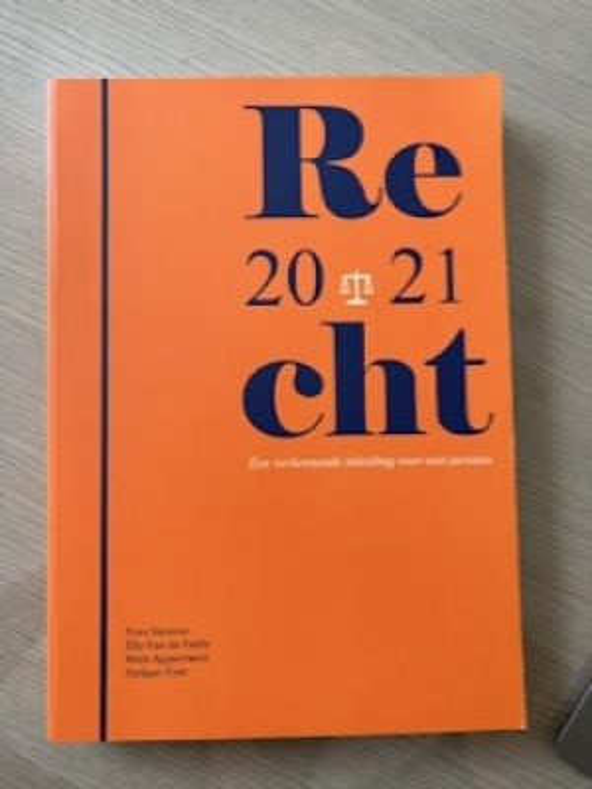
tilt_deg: -86.6
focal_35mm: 26
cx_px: 296
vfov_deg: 67.3
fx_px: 593
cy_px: 394
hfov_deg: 53.1
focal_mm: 5.7
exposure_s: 1/66
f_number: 1.5
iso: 125
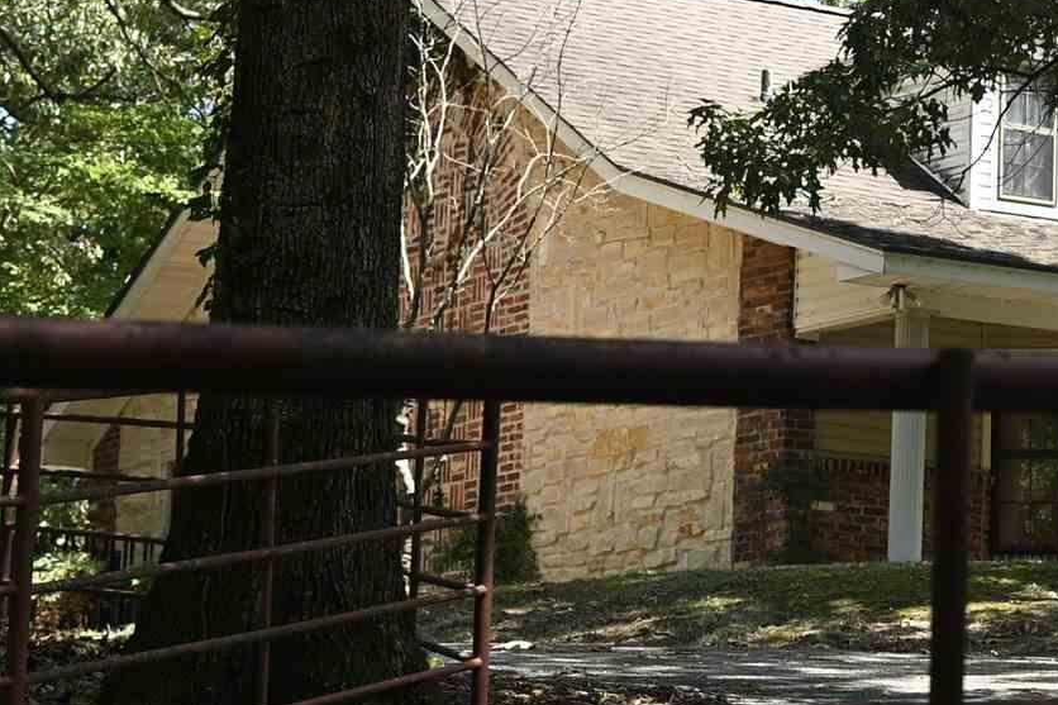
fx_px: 4965
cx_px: 1517
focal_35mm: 169
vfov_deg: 8.1
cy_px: 267
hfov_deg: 11.7
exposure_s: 1/250
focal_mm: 46
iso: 200
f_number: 5.6
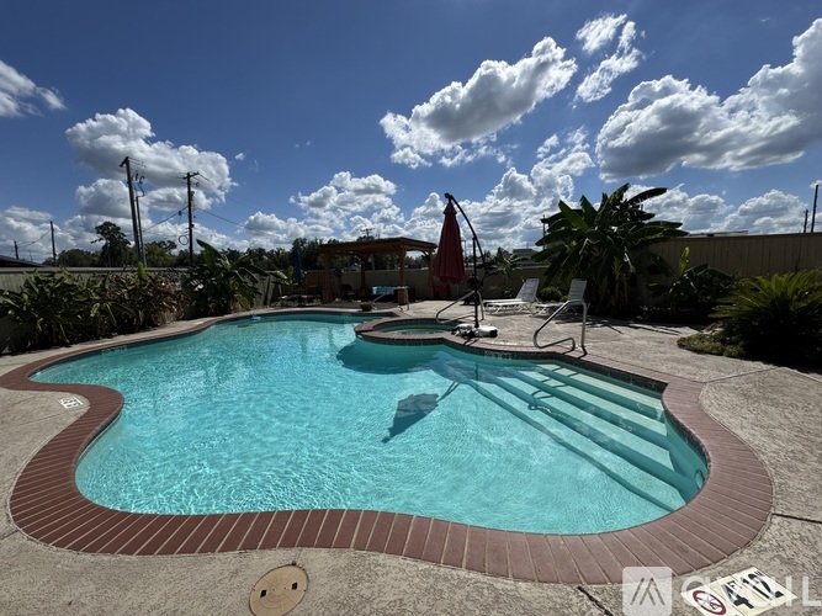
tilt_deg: -6.9
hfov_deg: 102.1
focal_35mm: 14
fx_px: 332
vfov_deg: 85.7
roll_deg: +1.3
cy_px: 308
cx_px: 411
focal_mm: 2.22
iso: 40
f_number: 2.2
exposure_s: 1/3906
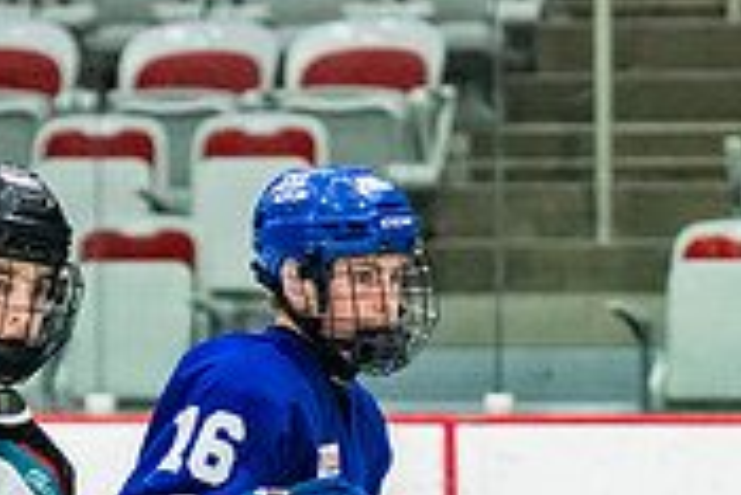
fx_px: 10671
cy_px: 851
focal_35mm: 518
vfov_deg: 2.7
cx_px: 689
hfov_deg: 4.0
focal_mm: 116
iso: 1600
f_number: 3.2
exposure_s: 1/1000
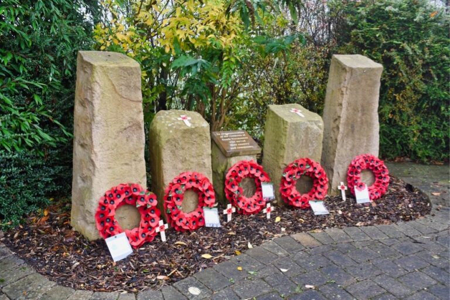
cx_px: 225
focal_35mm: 30
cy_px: 150
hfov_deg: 61.9
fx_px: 375
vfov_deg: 43.6
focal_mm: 20
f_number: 6.3
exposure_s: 1/250
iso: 1000
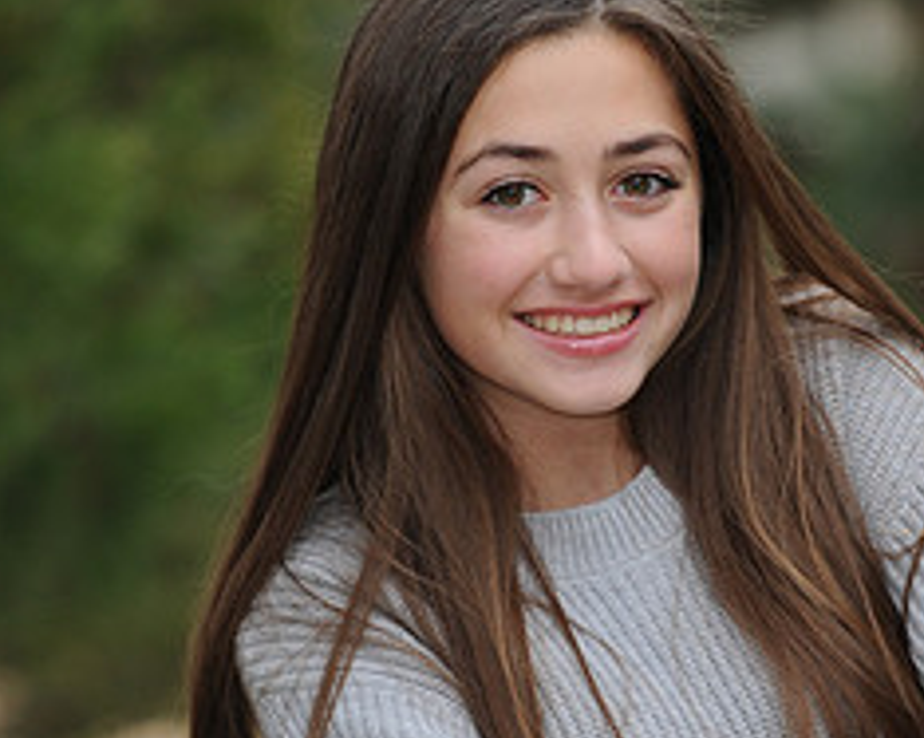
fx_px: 10825
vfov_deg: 3.9
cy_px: 470
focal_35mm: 396
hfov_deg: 4.9
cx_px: 521
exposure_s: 1/160
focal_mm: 170
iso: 400
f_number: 4.5
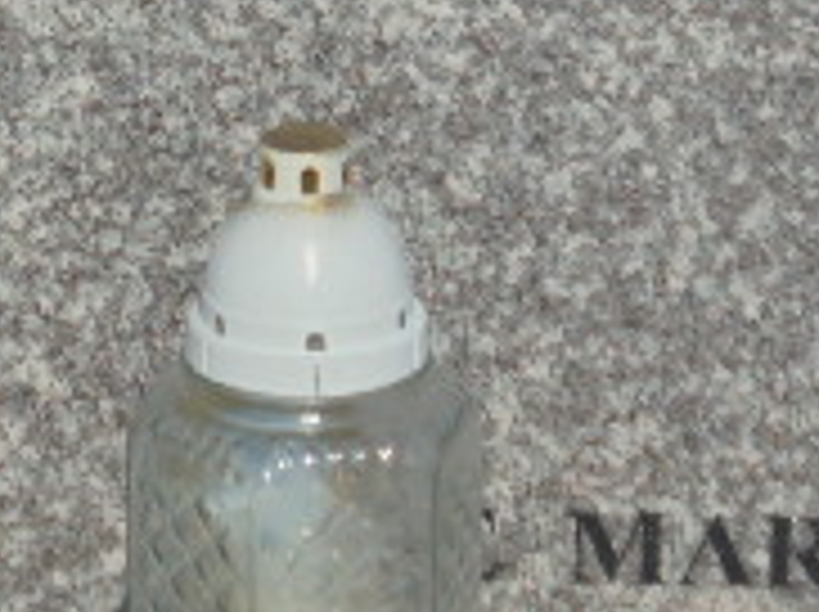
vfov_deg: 5.7
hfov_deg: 7.7
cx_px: 153
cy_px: -356
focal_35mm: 257
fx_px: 6073
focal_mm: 13.1
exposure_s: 1/100
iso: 100
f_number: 19.3
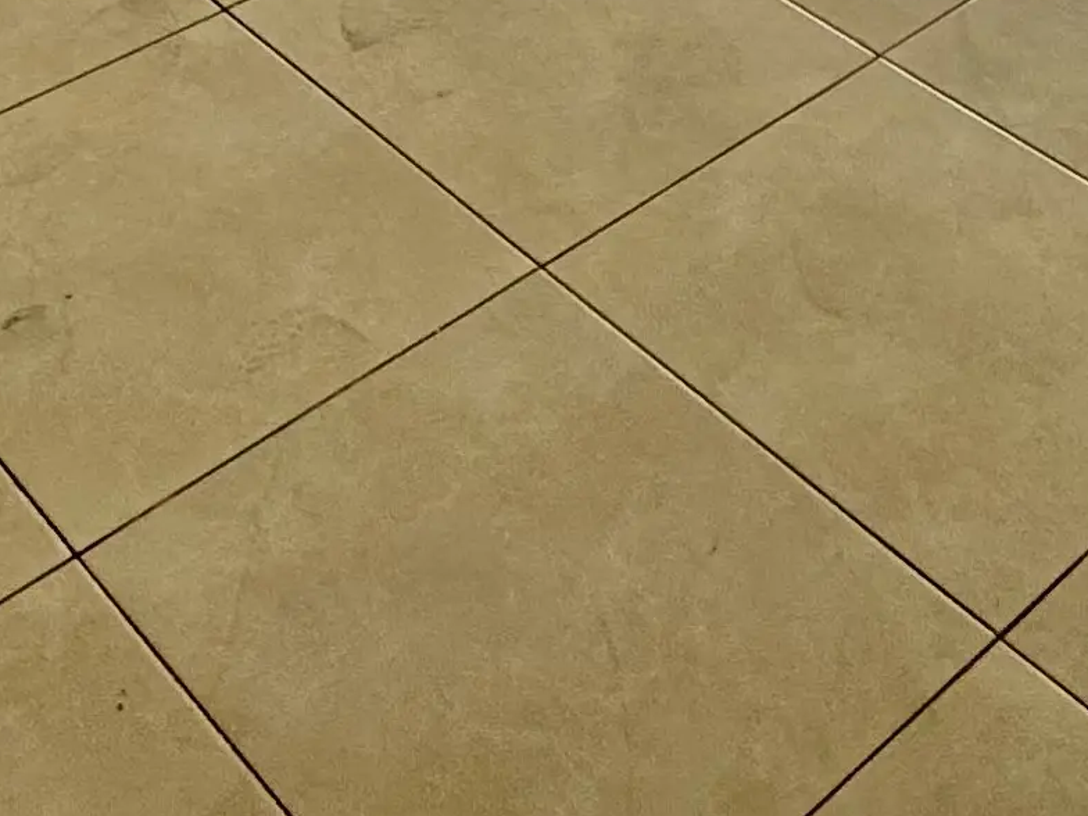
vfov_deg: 13.3
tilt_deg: -2.6
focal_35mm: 72
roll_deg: -1.5
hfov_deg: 27.0
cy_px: -1275
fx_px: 2263
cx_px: 420
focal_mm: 2.22
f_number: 2.2
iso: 50
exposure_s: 1/99
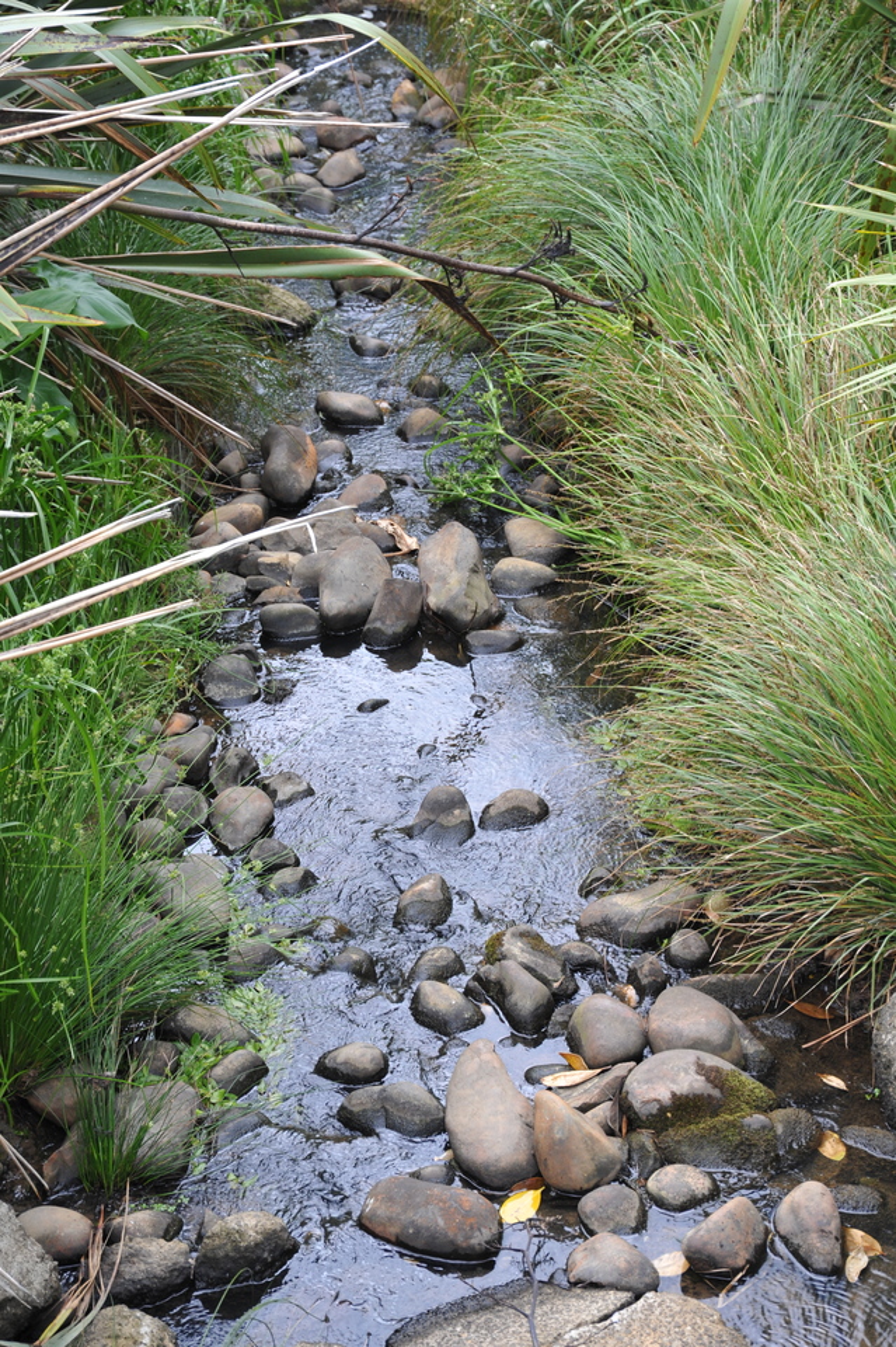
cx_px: 448
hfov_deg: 15.2
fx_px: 3363
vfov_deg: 22.6
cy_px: 674
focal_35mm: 90
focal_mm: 90
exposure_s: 1/125
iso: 800
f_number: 9
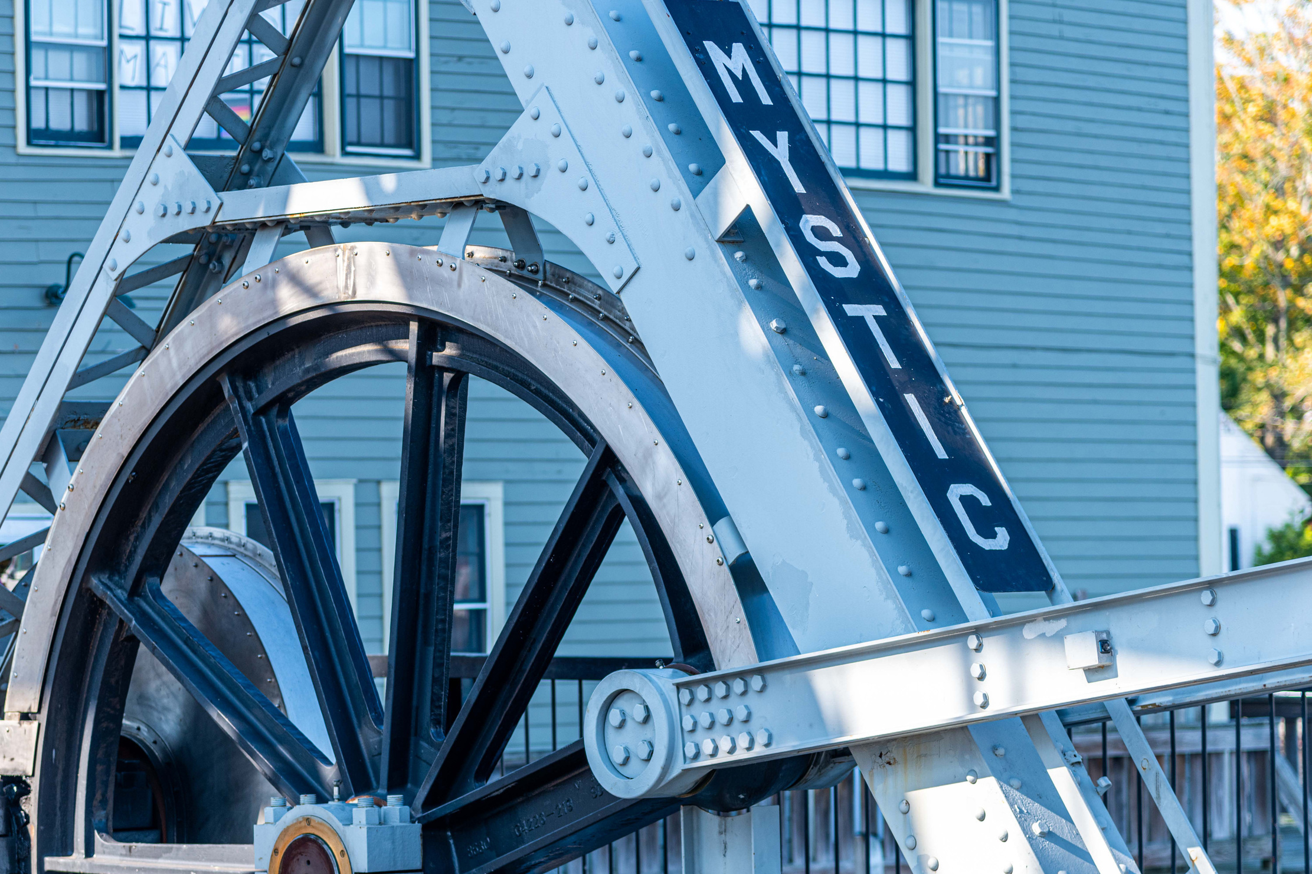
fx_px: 5539
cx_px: 607
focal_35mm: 152
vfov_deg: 9.0
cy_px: 540
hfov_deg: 13.5
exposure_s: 1/250
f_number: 4
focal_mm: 110
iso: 100
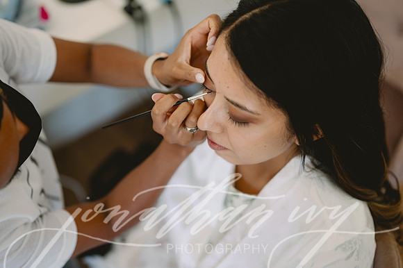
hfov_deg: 39.6
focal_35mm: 50
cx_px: 202
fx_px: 559
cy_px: 134
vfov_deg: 27.0
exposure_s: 1/125
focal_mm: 50
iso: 250
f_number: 2
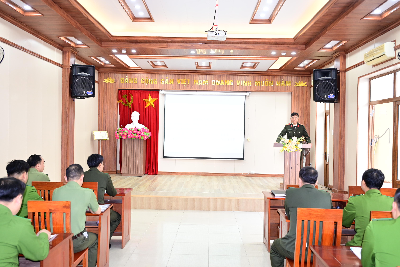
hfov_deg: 59.5
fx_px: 350
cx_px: 200
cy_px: 134
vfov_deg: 41.7
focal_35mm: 32
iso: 2000
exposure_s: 1/100
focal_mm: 31.5
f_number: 4
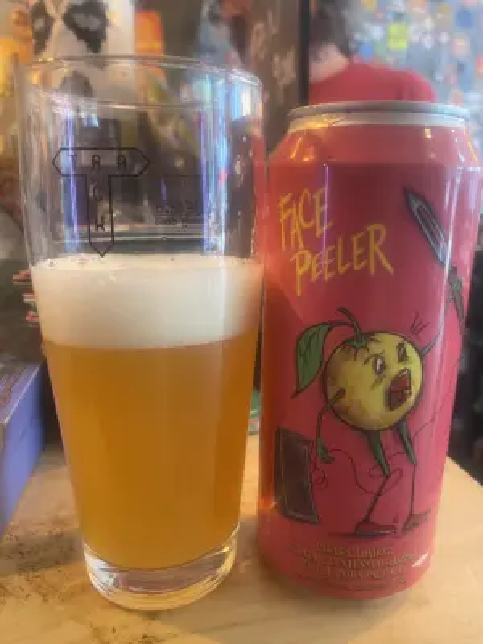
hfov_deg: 54.9
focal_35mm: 25
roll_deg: -0.6
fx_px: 465
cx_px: 242
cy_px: 322
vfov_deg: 69.4
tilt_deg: -10.7
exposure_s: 1/50
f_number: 1.8
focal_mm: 4.25
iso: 320
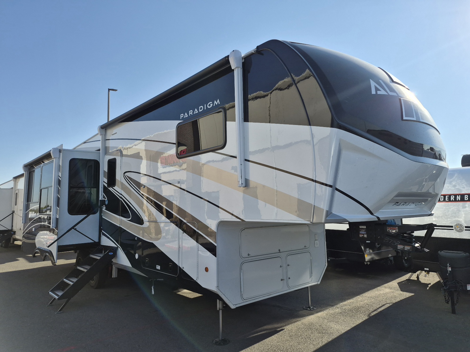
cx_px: 235
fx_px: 312
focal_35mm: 23
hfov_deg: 73.9
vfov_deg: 58.9
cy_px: 176
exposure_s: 1/10000
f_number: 1.8
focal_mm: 5.4
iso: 80
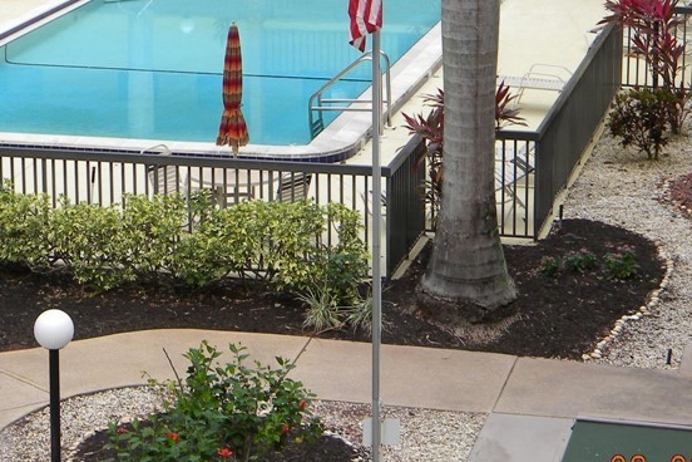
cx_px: 242
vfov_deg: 12.6
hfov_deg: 18.9
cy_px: 89
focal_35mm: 108
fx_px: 2076
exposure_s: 1/157
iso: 80
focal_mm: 10.1
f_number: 4.1
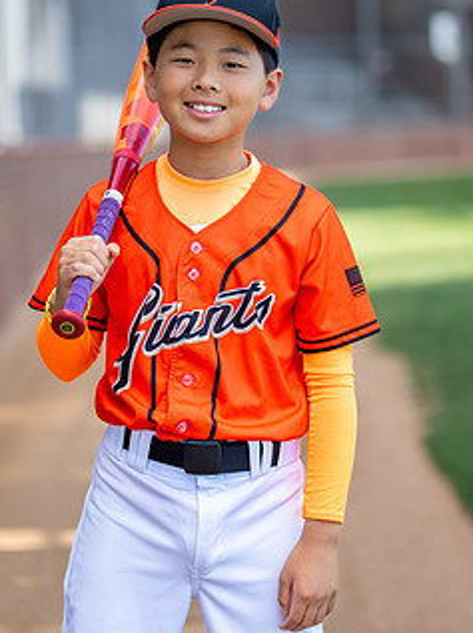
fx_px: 1844
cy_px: 277
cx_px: 252
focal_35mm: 101
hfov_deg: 14.6
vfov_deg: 19.5
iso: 125
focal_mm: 50
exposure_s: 1/2000
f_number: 1.2
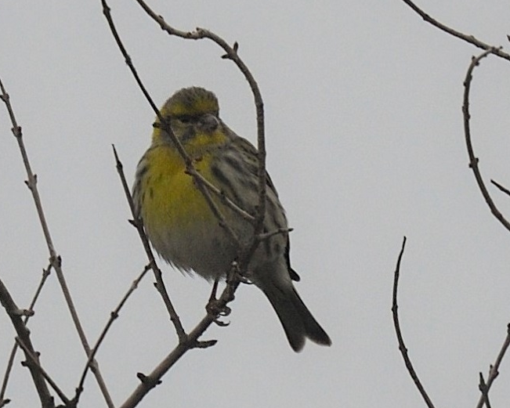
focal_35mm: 926
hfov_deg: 2.1
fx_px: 13979
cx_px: 178
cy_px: 201
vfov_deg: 1.7
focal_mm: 420
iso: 280
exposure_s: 1/1250
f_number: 7.1
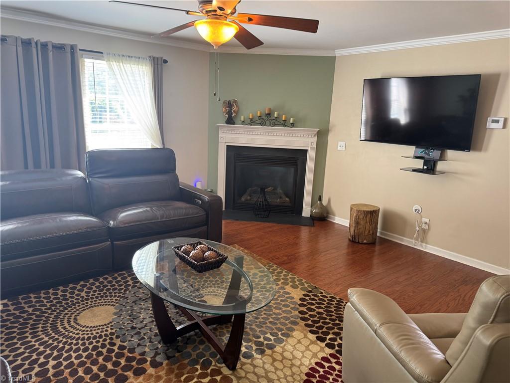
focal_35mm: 24
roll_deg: -2.3
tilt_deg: -13.6
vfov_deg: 56.8
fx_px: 354
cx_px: 255
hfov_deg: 71.6
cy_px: 192
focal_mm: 6.76
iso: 200
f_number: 1.78
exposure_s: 1/60
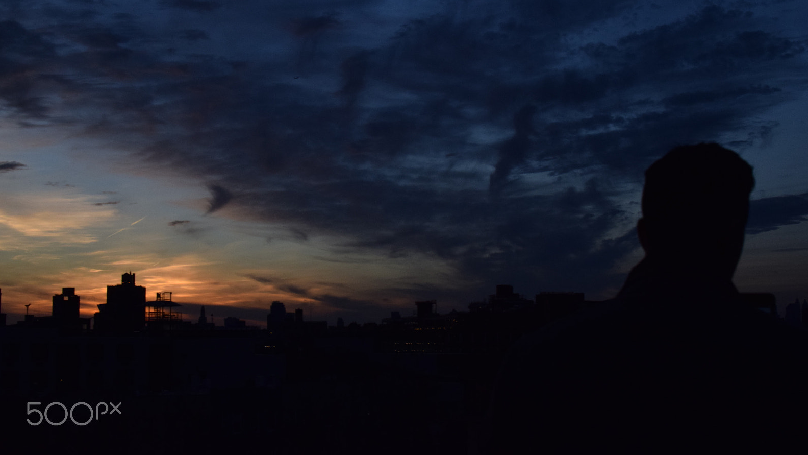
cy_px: 209
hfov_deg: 37.5
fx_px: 1190
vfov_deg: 21.6
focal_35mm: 56
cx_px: 403
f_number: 10
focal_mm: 35
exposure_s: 1/200
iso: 800
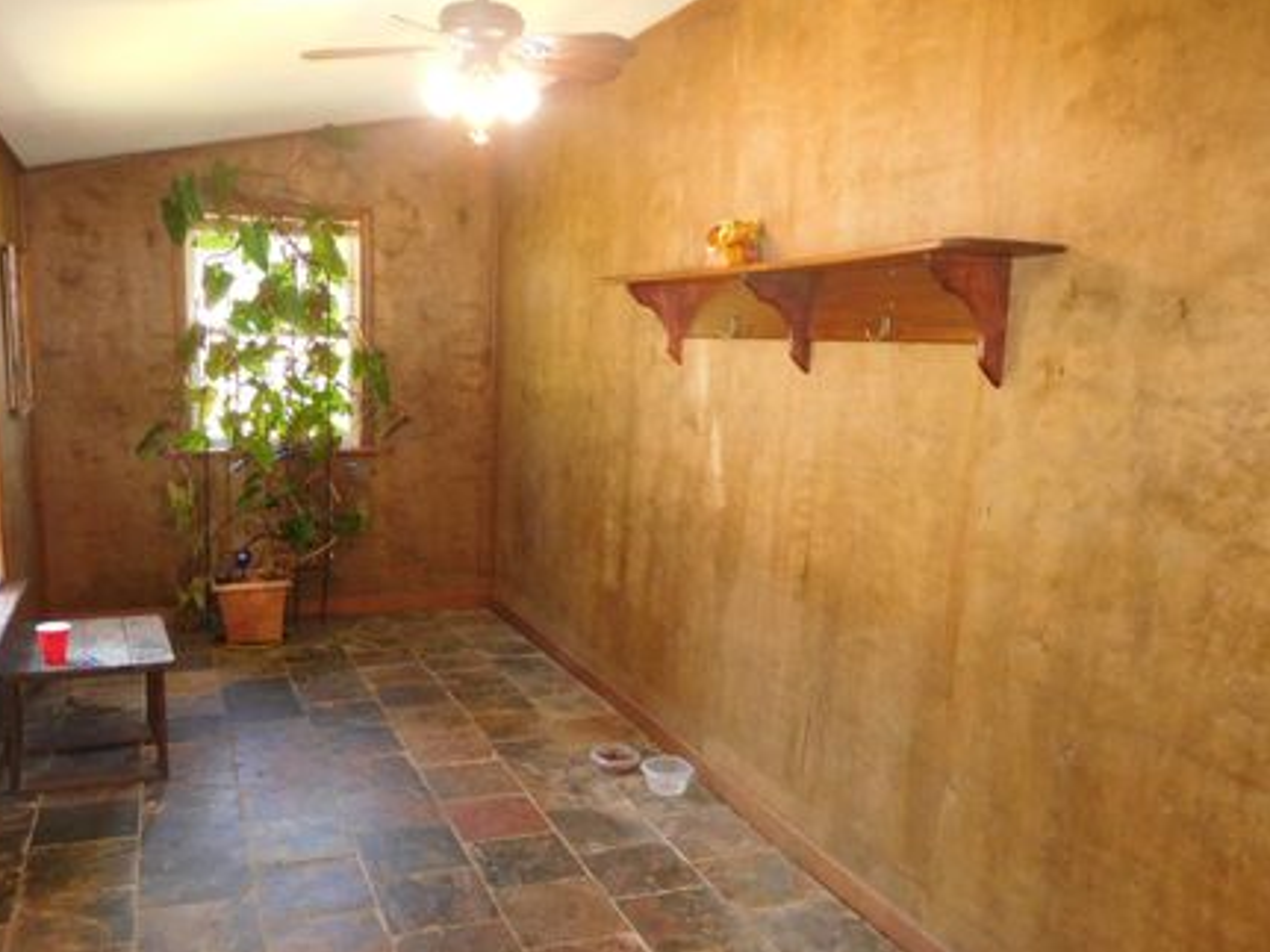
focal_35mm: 29
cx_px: 551
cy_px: 541
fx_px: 1064
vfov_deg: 48.1
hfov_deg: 61.4
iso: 720
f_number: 3.4
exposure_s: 1/30
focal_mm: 4.5
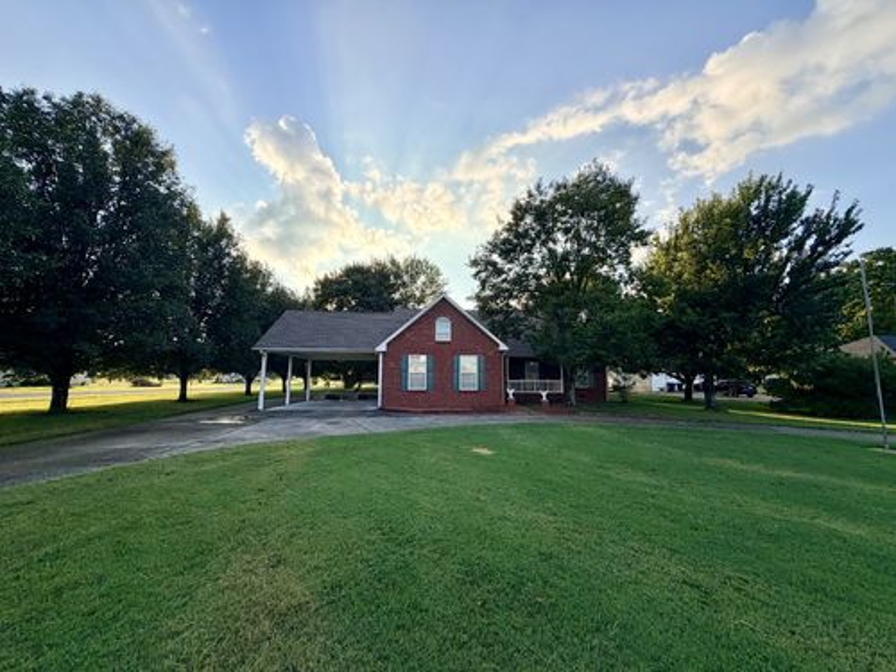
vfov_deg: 85.7
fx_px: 362
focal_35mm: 14
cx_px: 448
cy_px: 336
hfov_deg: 102.1
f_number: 2.2
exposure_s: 1/734
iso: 40
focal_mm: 2.22
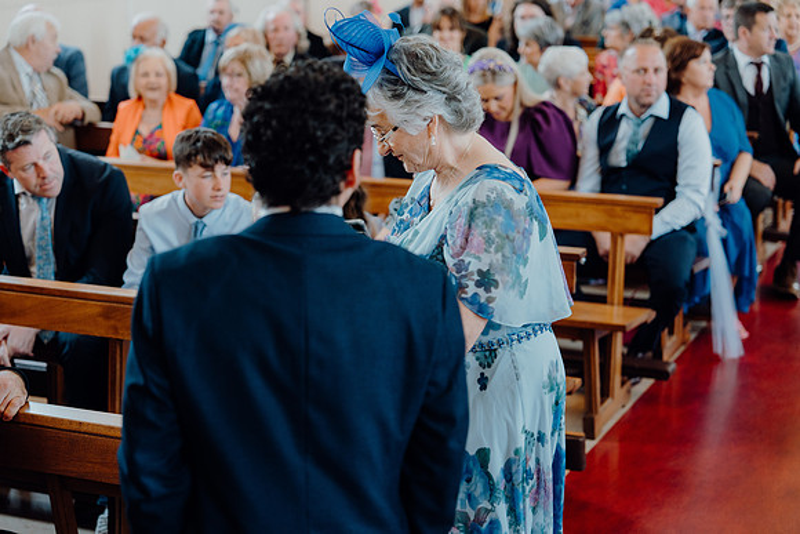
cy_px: 267
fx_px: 1556
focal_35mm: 70
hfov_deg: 28.8
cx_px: 400
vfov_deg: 19.5
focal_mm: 70
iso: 1000
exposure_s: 1/200
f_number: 2.8
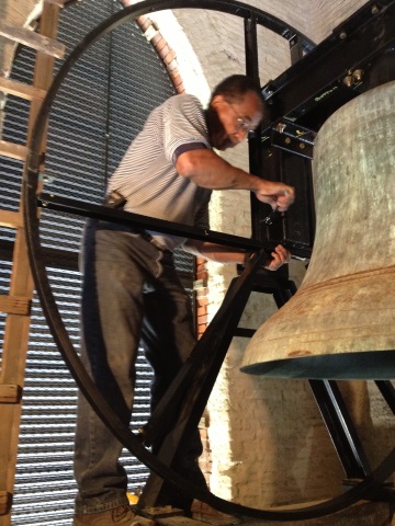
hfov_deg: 40.7
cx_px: 198
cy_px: 263
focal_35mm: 35
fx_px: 533
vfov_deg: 52.6
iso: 400
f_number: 2.4
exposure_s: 1/17
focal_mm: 4.28
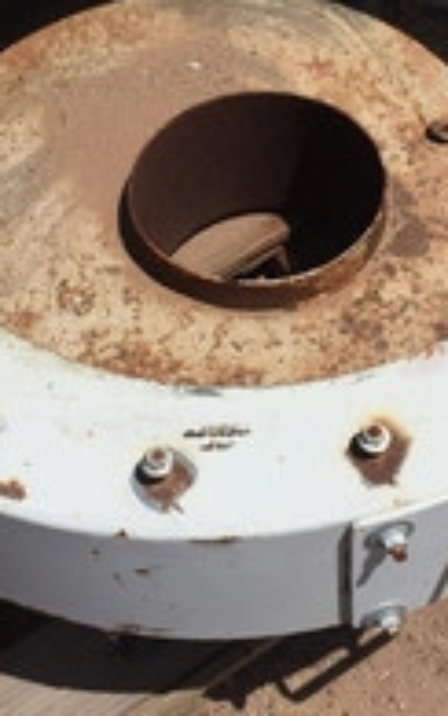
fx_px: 1230
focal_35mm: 63
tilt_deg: -55.8
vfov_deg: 31.7
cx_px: 250
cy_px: 158
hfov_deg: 20.6
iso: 32
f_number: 2.2
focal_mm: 4.15
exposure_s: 1/7937
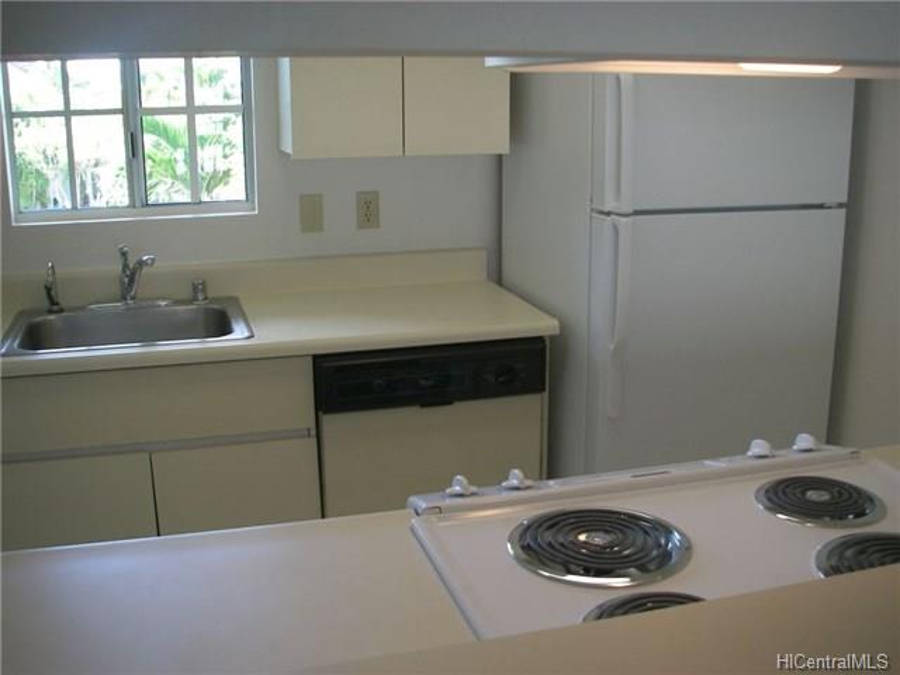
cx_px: 450
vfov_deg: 37.7
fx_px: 988
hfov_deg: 49.0
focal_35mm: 38
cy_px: 338
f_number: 3.3
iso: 125
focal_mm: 6.3
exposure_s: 1/50
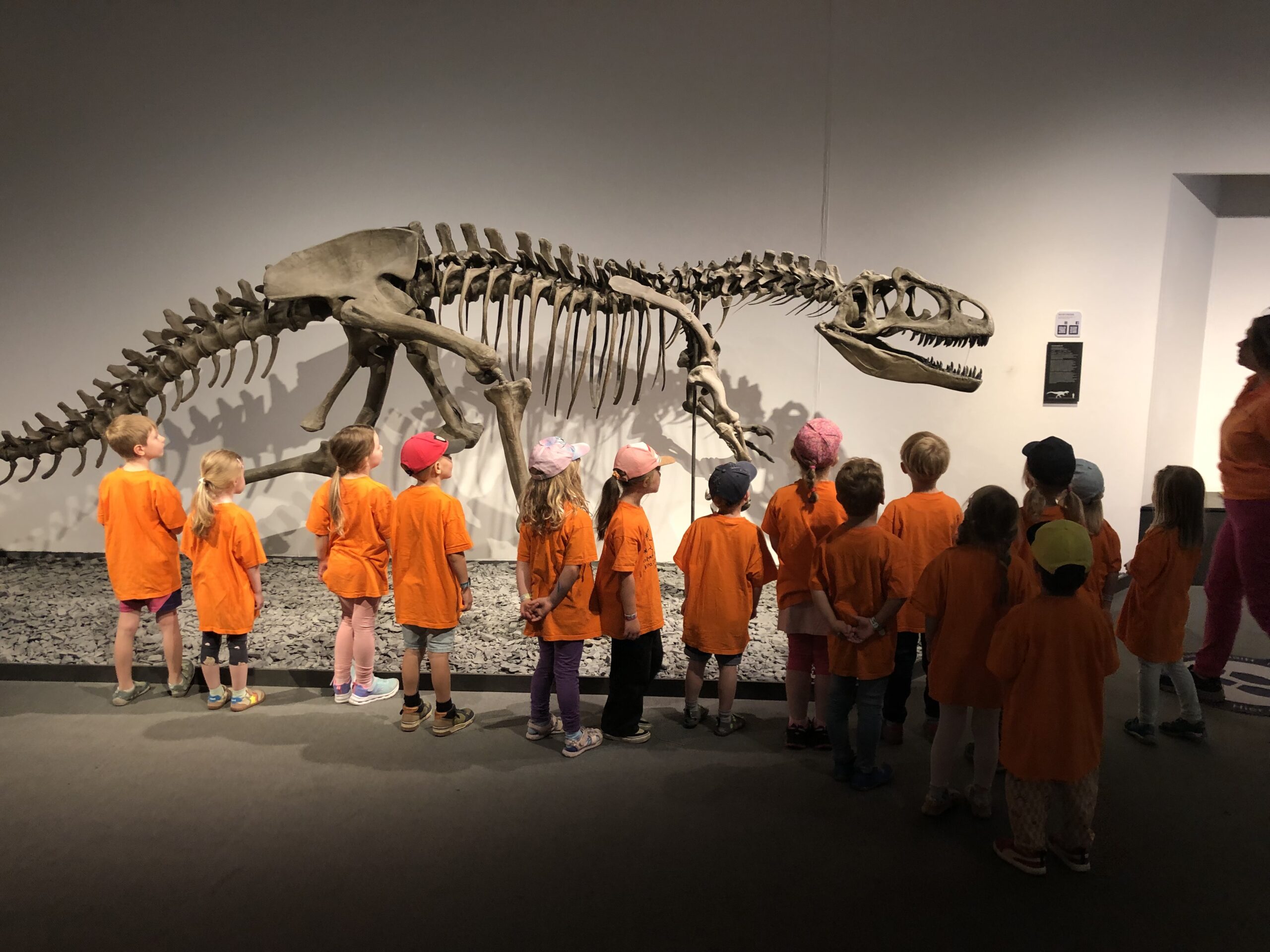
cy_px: 476
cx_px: 635
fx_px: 1027
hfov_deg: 63.4
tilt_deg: -10.6
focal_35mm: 28
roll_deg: +0.7
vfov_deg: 49.7
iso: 50
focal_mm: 4
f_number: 1.8
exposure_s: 1/17
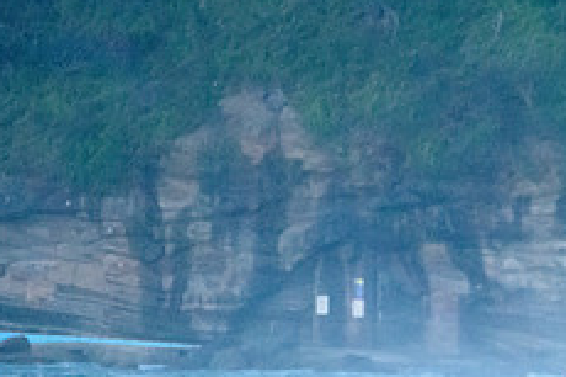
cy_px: 445
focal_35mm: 1263
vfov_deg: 1.1
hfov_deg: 1.6
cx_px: 544
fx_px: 19842
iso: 9000
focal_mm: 500
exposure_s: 1/1250
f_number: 5.6
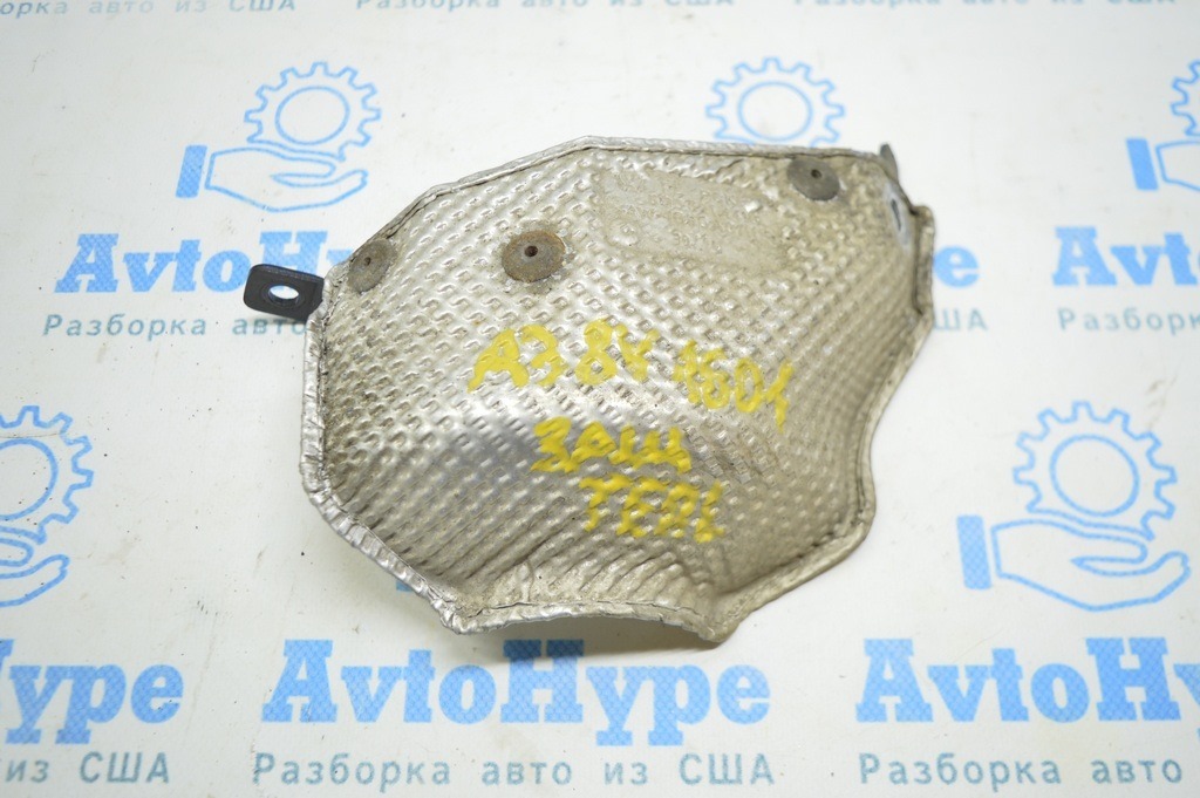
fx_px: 1099
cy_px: 399
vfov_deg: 39.9
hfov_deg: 57.3
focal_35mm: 33
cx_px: 600
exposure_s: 1/40
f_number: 3.8
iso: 400
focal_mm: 22
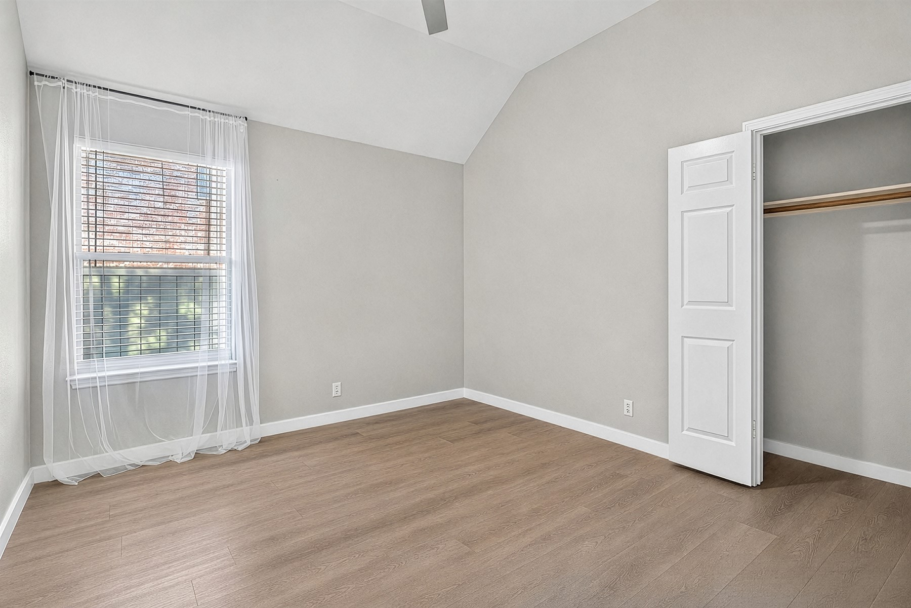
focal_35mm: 17
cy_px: 304
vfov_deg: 70.4
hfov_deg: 93.3
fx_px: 430
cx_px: 456
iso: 100
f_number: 4
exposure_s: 1/6
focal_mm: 17
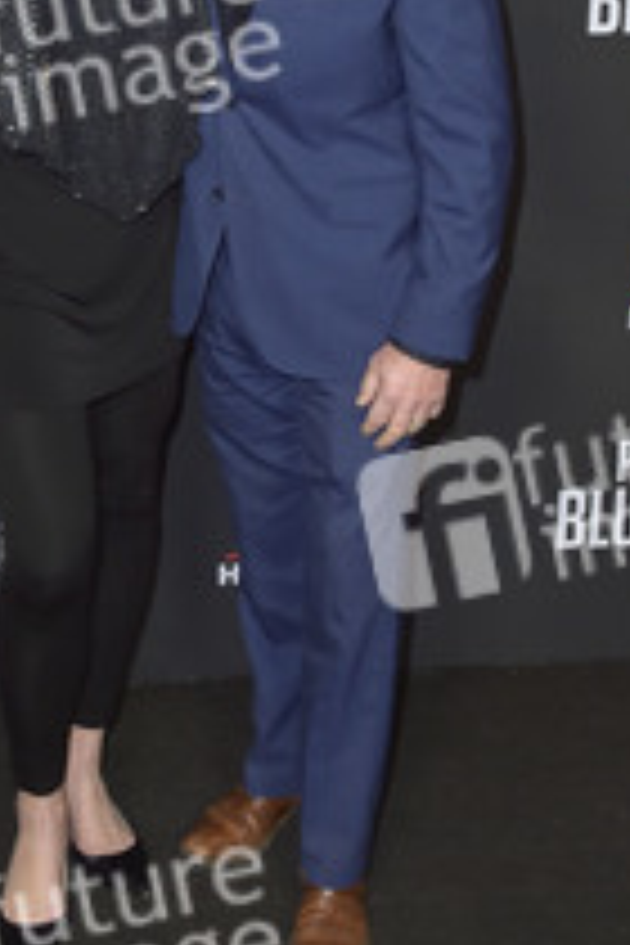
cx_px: 182
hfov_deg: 22.1
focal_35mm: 61
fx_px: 1601
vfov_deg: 32.5
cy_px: 279
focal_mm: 32
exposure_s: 1/250
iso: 250
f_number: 5.6
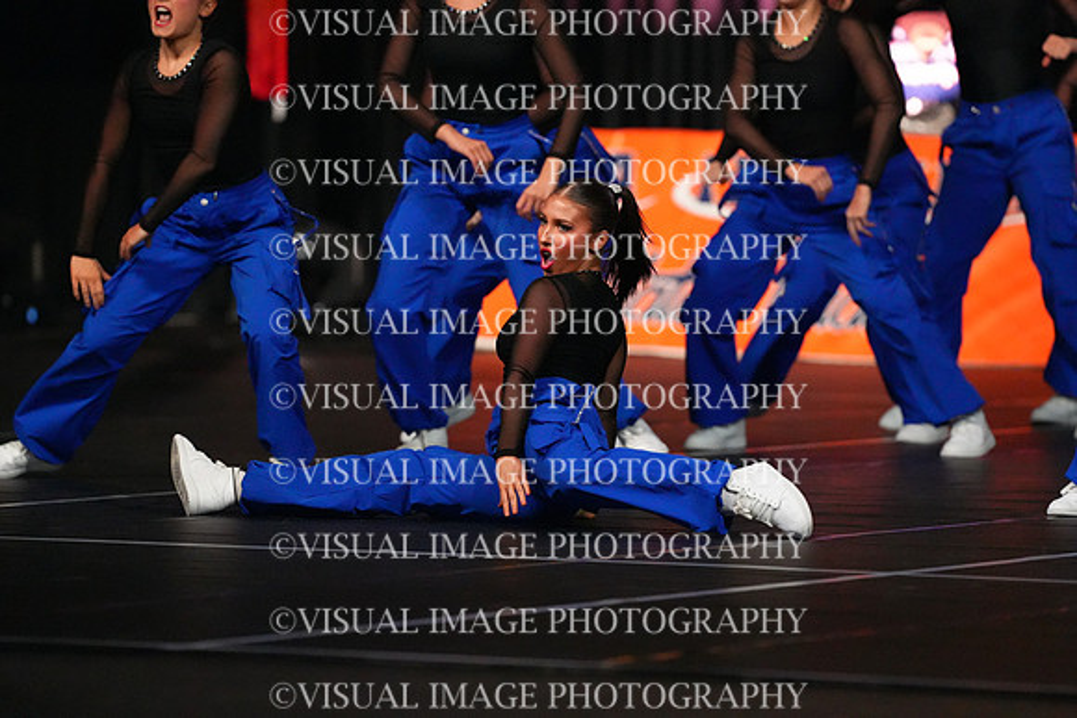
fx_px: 8977
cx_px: 538
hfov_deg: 6.9
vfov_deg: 4.6
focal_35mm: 300
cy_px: 359
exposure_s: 1/1250
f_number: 3.5
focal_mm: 300
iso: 16000
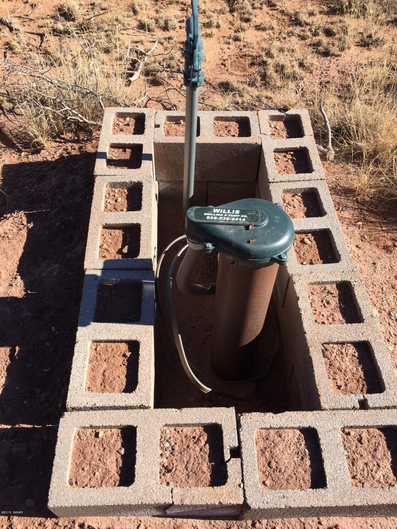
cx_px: 198
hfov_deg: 48.2
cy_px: 264
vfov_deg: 61.7
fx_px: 443
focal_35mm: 29
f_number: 2.2
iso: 32
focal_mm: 4.15
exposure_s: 1/1068
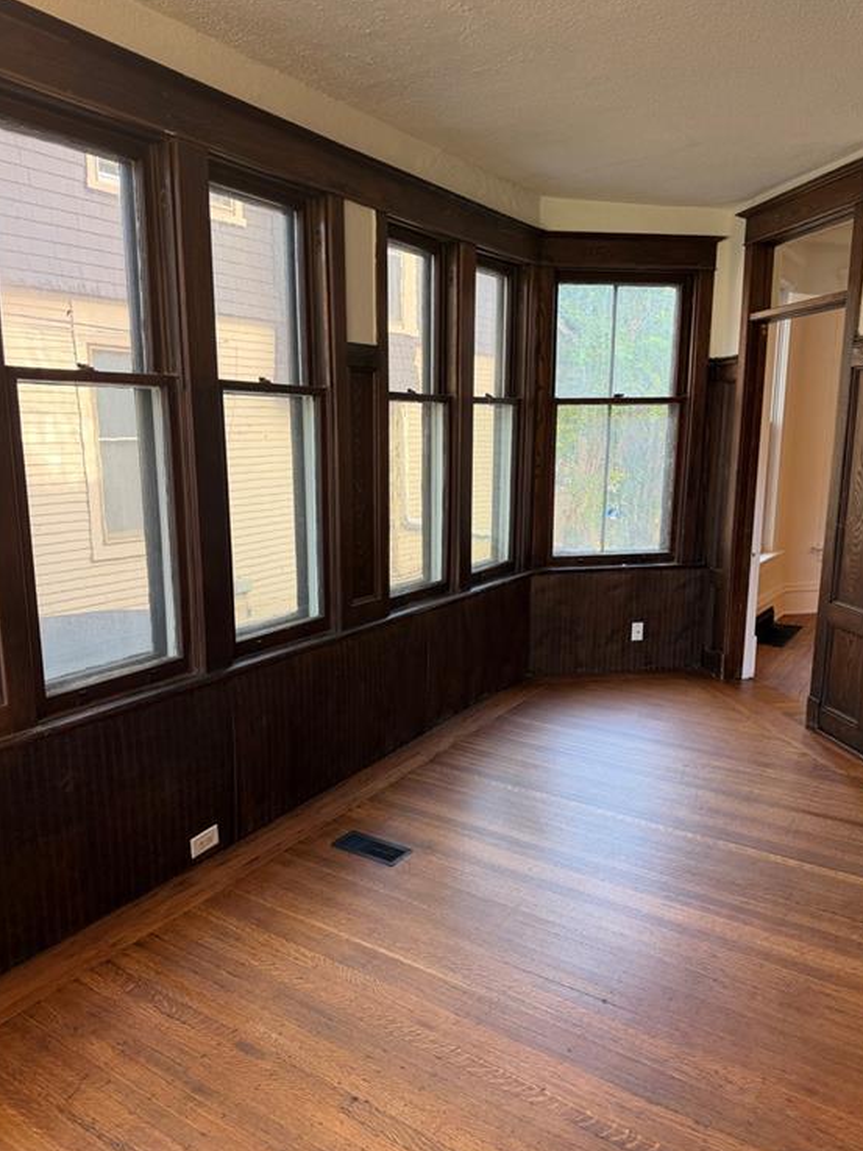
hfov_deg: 54.9
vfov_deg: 69.4
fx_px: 831
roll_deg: -0.6
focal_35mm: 25
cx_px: 435
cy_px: 592
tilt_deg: -10.8
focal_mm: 6.76
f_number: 1.78
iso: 200
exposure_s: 1/120
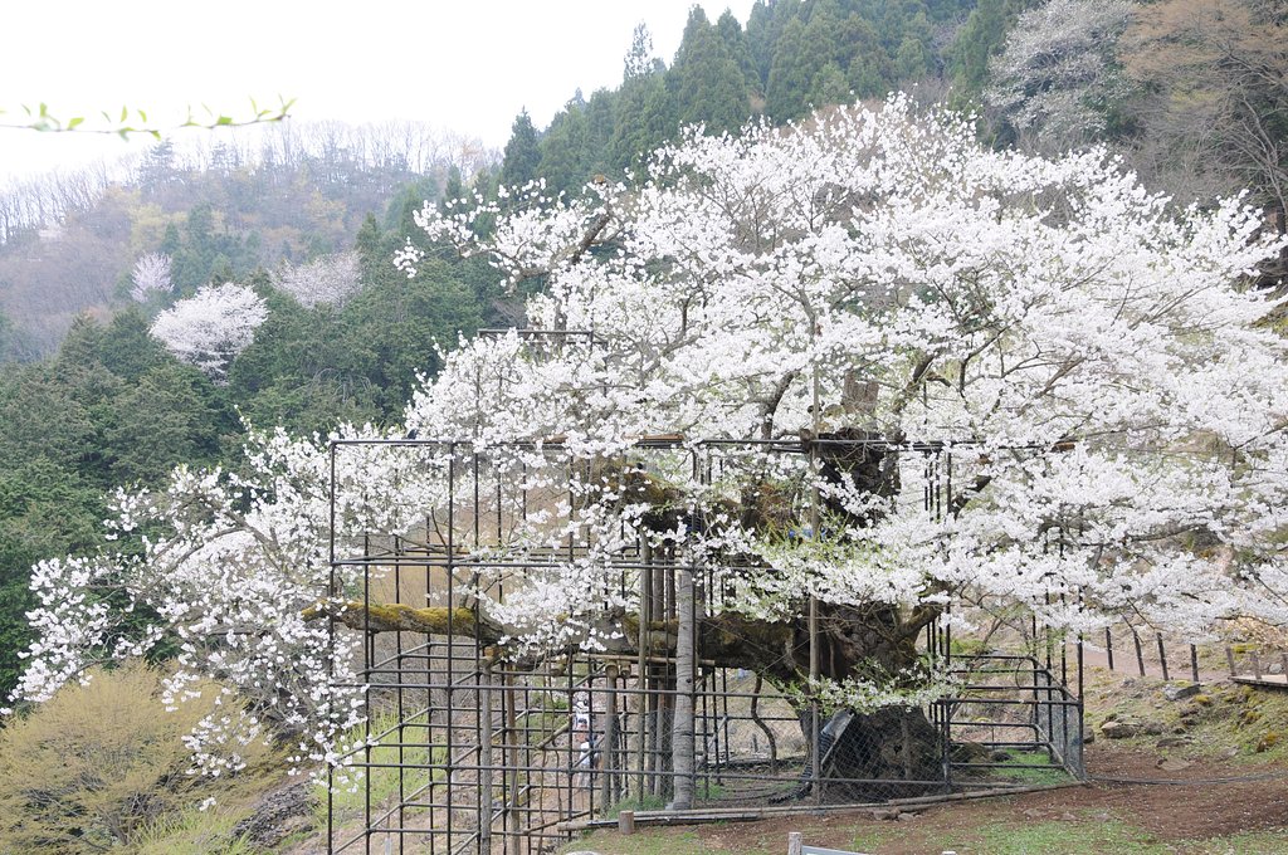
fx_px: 1608
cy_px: 428
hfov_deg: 43.7
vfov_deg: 29.8
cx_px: 644
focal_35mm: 45
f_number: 7.1
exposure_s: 1/25
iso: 200
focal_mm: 30
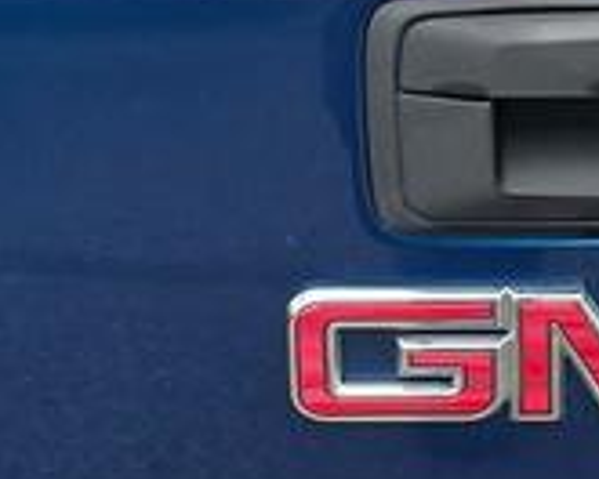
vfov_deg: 8.9
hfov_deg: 11.0
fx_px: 3085
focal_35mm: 174
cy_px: 178
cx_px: 519
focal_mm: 6.3
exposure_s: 1/180
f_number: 1.7
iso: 50
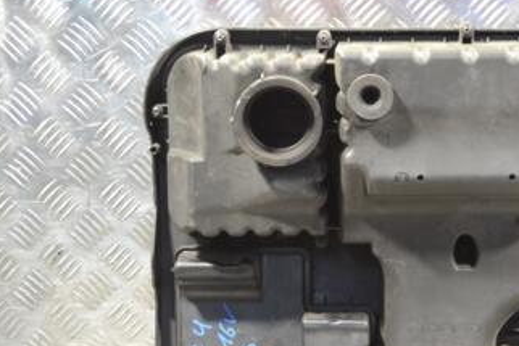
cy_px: 299
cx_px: 426
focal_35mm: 95
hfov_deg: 21.2
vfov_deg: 14.3
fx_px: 1370
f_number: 5
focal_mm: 34
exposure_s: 1/30
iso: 800
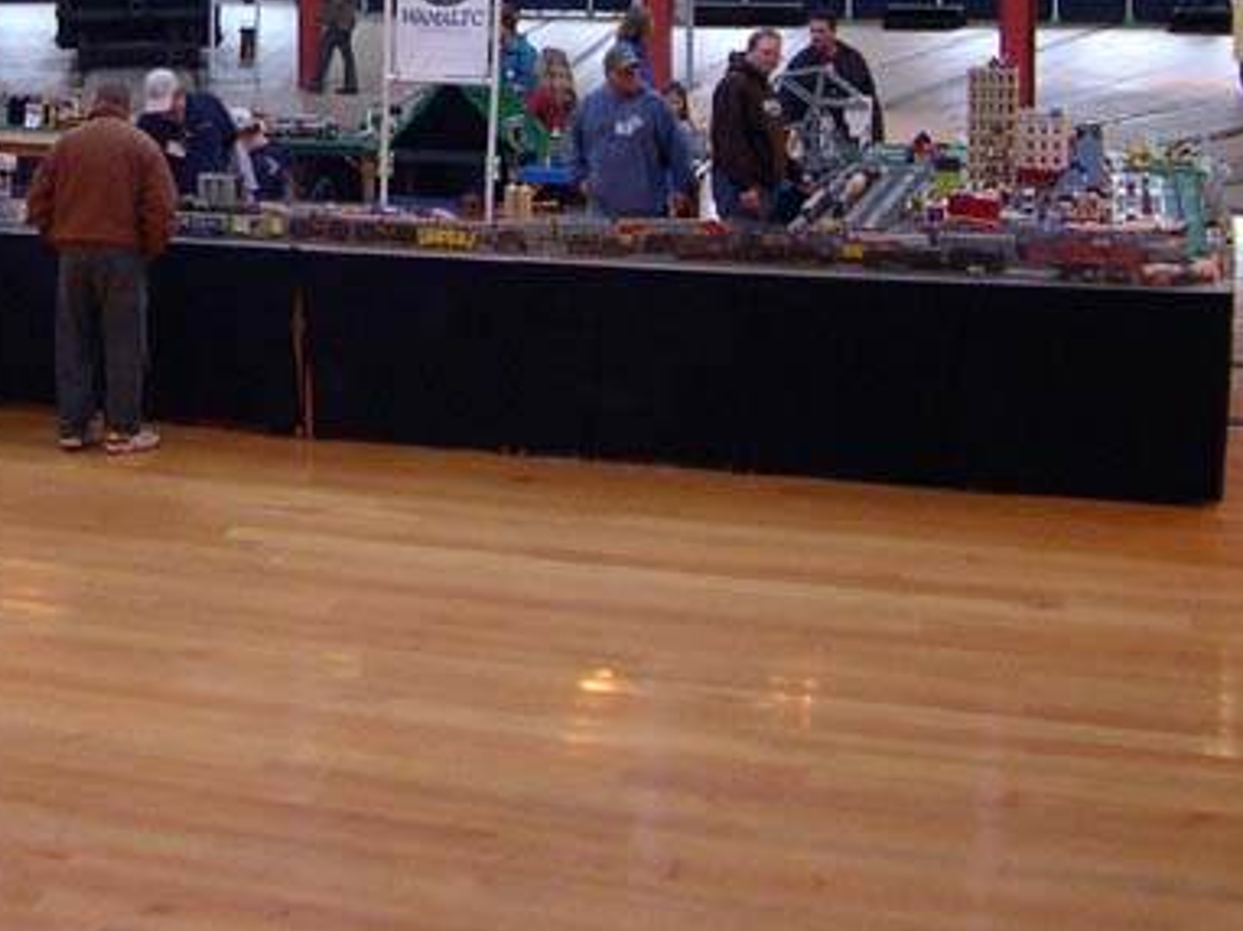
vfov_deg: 16.4
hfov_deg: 21.9
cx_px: 185
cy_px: 13
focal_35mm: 88
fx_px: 3158
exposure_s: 1/19.5
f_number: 2.9
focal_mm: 9
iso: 400
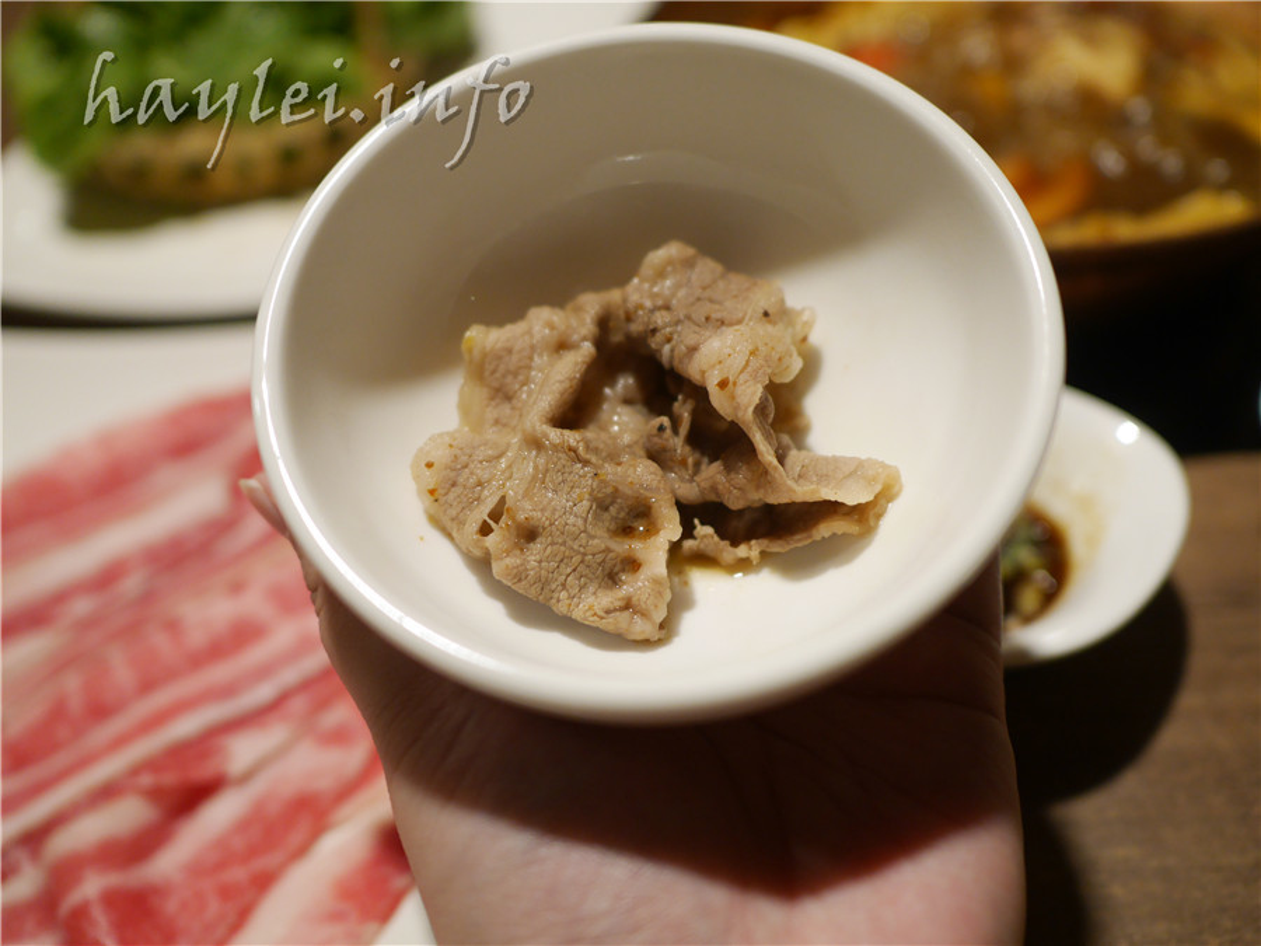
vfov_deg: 46.8
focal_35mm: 30
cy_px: 473
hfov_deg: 60.0
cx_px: 630
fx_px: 1093
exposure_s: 1/125
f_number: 1.7
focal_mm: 15
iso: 800
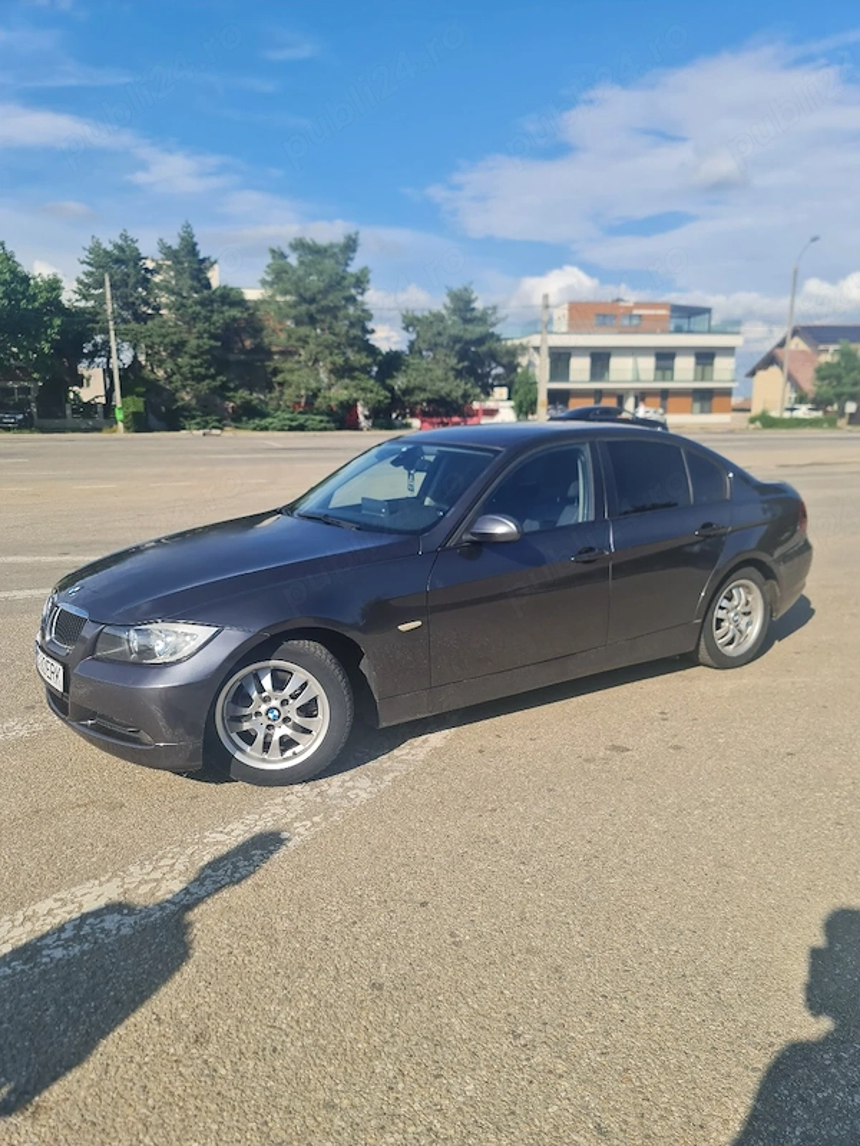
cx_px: 430
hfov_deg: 54.9
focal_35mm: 25
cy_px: 573
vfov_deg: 69.4
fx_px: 828
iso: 50
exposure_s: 1/1000
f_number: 1.8
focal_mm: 7
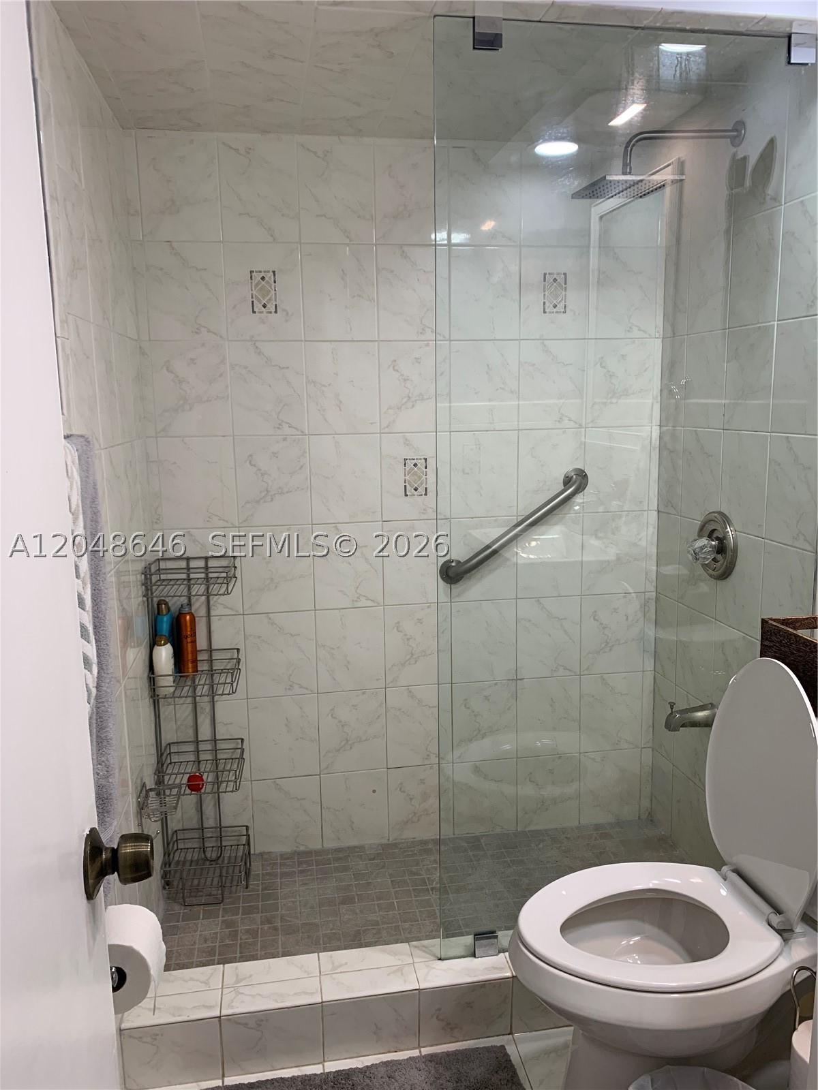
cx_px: 409
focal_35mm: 26
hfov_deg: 53.1
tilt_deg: -8.7
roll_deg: +0.6
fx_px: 819
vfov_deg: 67.3
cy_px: 545
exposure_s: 1/120
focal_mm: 4.25
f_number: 1.8
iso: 100
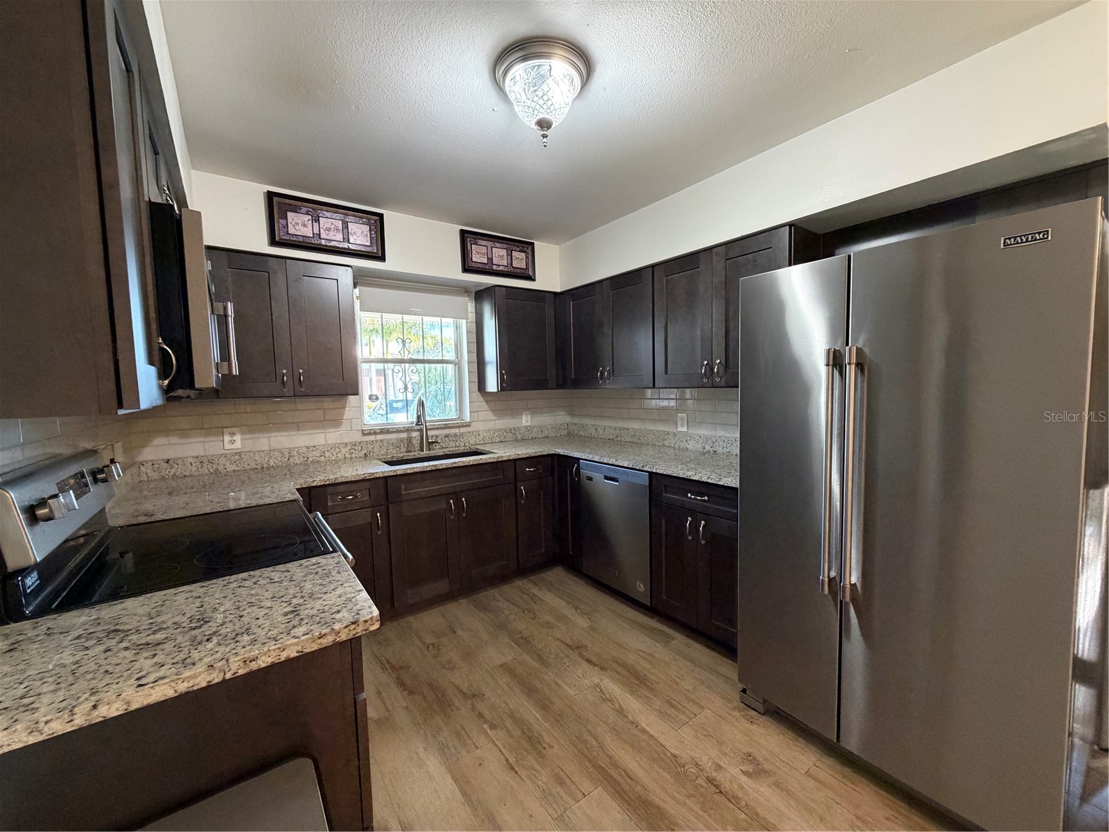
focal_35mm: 14
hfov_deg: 102.1
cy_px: 416
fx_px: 449
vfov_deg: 85.7
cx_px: 554
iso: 400
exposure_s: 1/60
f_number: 2.2
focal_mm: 2.22
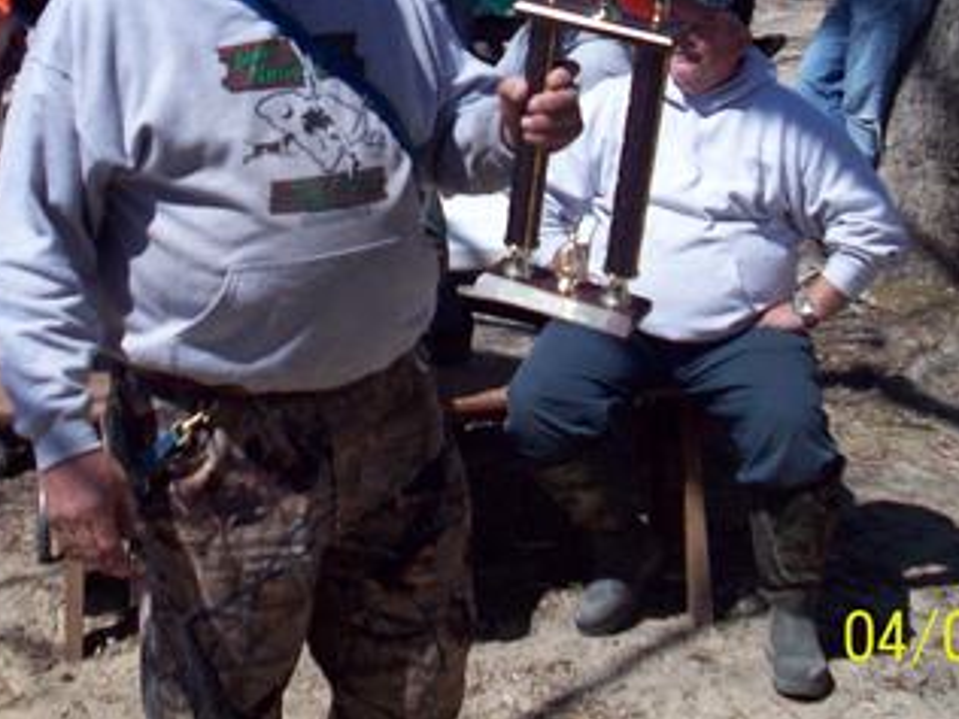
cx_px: 340
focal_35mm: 75
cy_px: 46
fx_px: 2078
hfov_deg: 25.9
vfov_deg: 19.2
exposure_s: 1/481
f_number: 5.6
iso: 80
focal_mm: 6.2
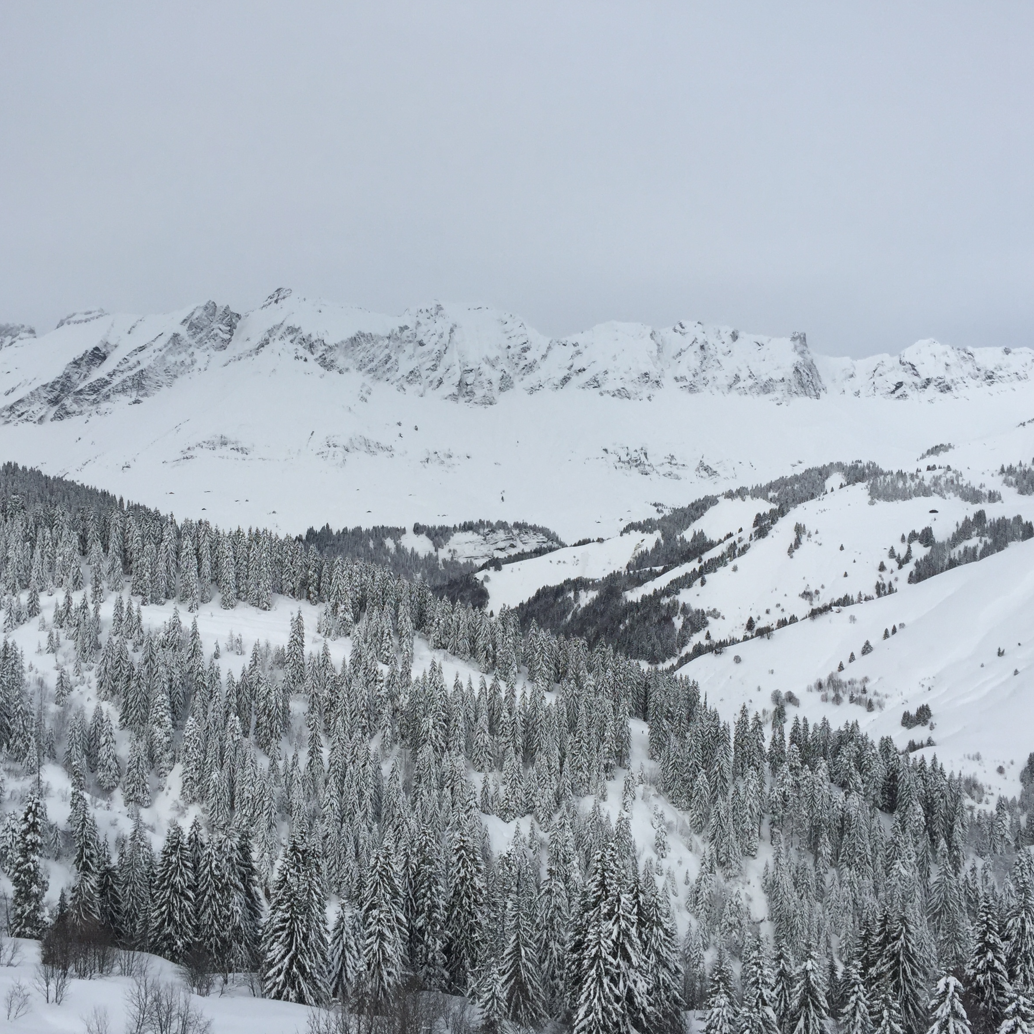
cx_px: 480
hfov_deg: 47.2
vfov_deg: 47.2
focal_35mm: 35
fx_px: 1183
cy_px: 518
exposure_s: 1/6623
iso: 32
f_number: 2.2
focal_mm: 4.15
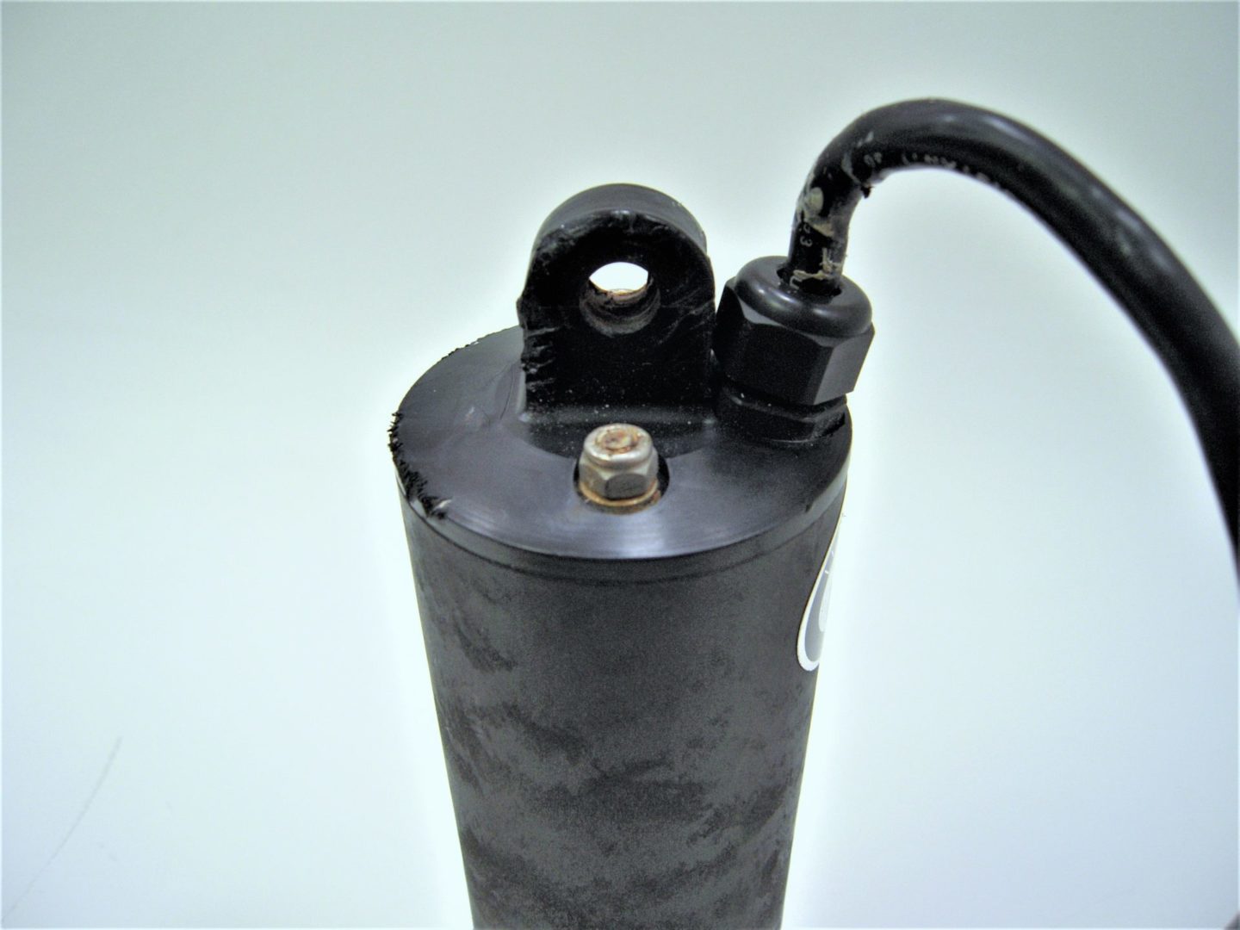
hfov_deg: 63.4
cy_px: 465
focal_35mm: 28
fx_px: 1003
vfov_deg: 49.7
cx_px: 620
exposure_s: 1/125
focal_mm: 5
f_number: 2.7
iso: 160
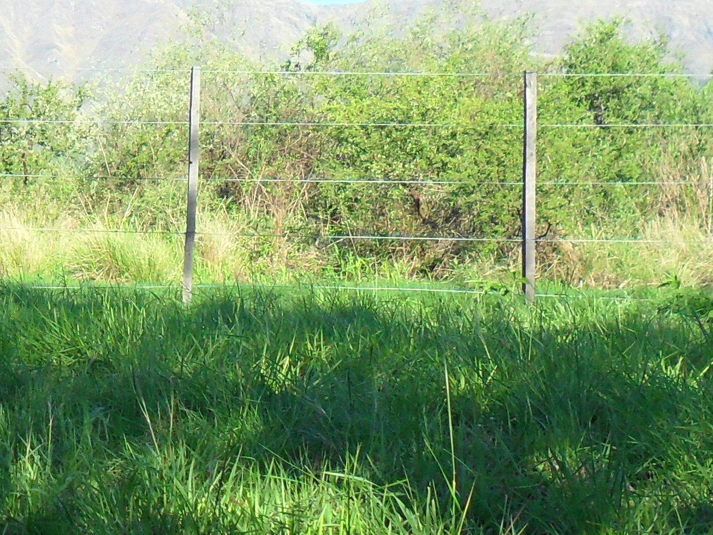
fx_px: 2019
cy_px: 397
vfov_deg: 15.0
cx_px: -233
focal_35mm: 98
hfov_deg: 18.5
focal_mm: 5.7
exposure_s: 1/350
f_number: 3.7
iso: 100
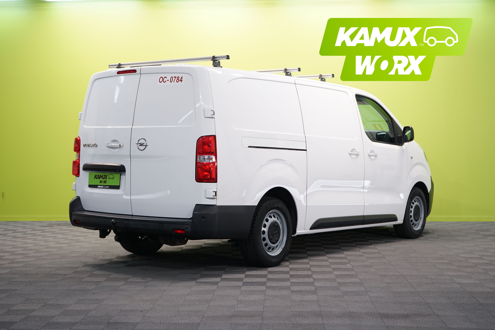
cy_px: 165
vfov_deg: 24.6
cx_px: 248
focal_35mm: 55
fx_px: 756
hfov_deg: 36.2
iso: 500
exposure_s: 1/25
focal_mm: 55
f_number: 6.3
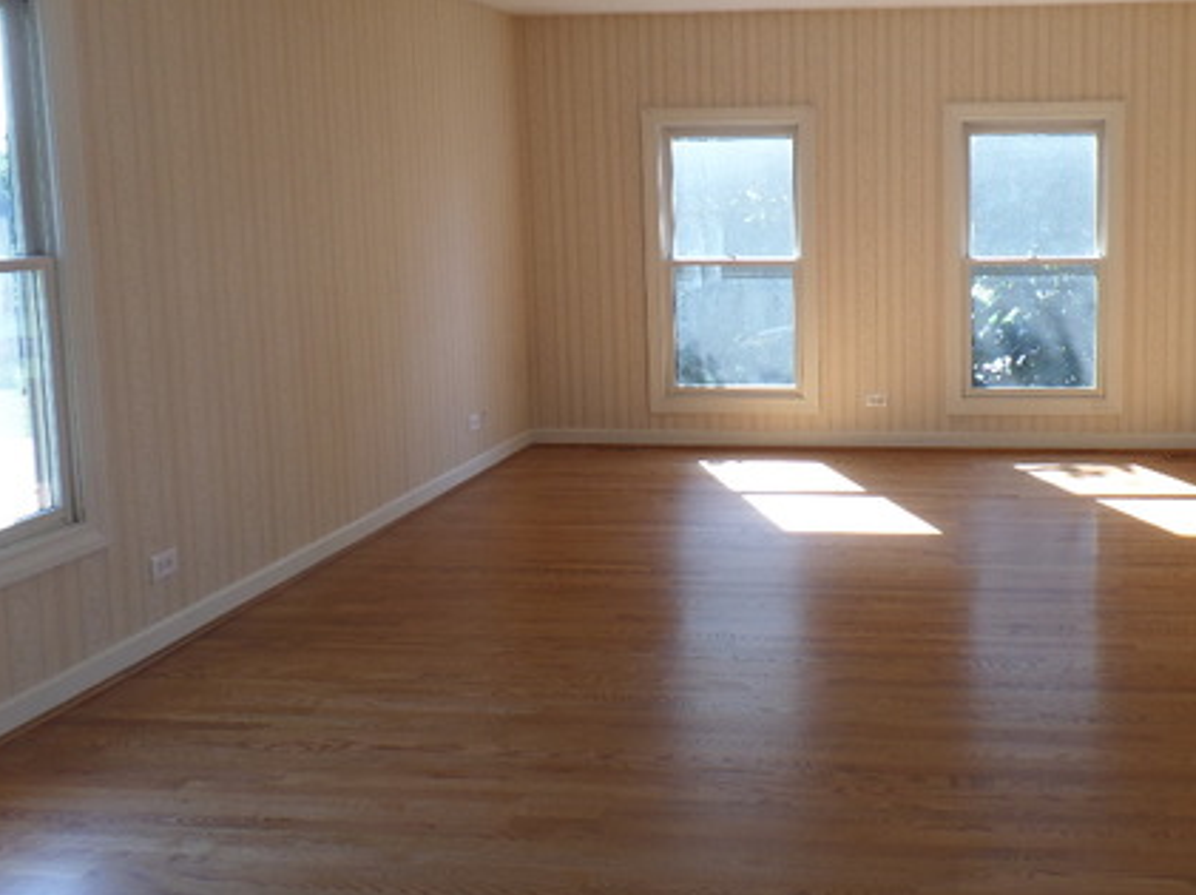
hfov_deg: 50.8
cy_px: 315
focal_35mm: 35
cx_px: 878
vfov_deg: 40.3
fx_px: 1208
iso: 100
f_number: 3.5
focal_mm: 4.1
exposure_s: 1/45
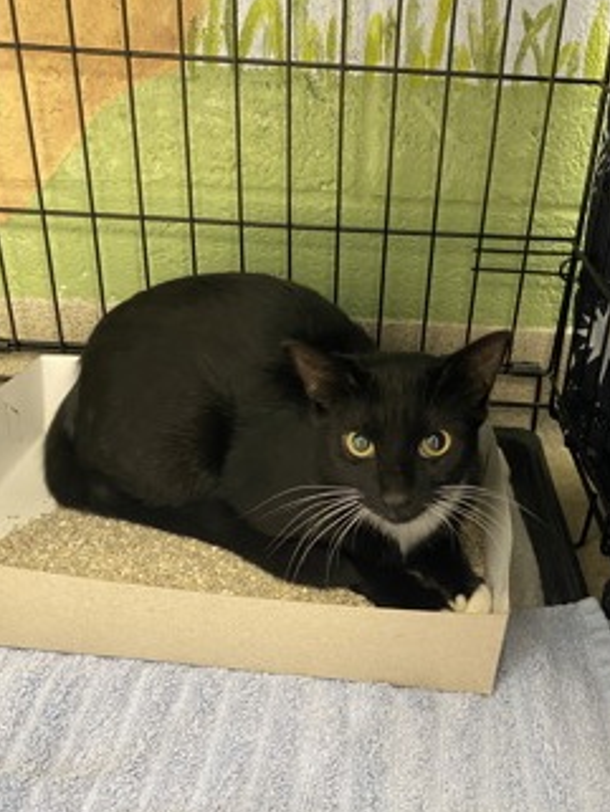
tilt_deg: -29.7
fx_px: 798
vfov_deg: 53.9
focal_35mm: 34
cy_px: 400
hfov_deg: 41.4
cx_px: 394
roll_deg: -3.7
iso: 500
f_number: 1.8
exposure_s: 1/30
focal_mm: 4.25
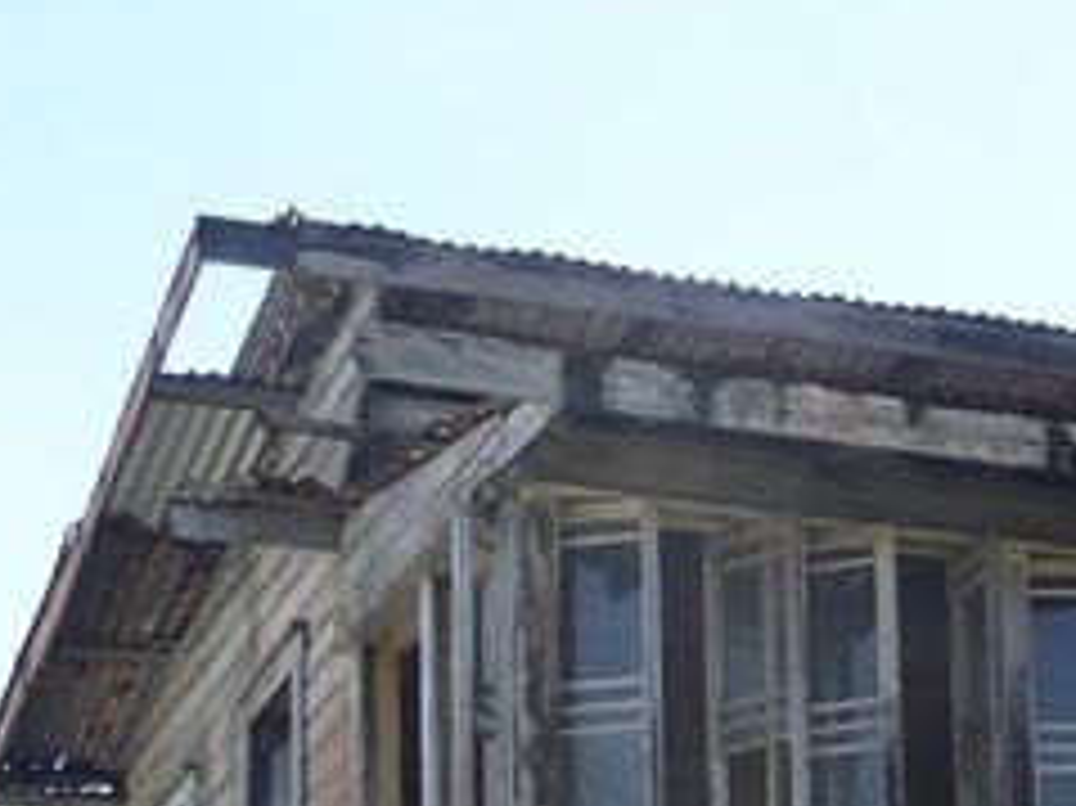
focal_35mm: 107
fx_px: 3324
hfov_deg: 18.1
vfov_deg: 12.9
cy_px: 1292
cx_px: 945
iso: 80
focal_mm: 5.4
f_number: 3.5
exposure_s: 1/320
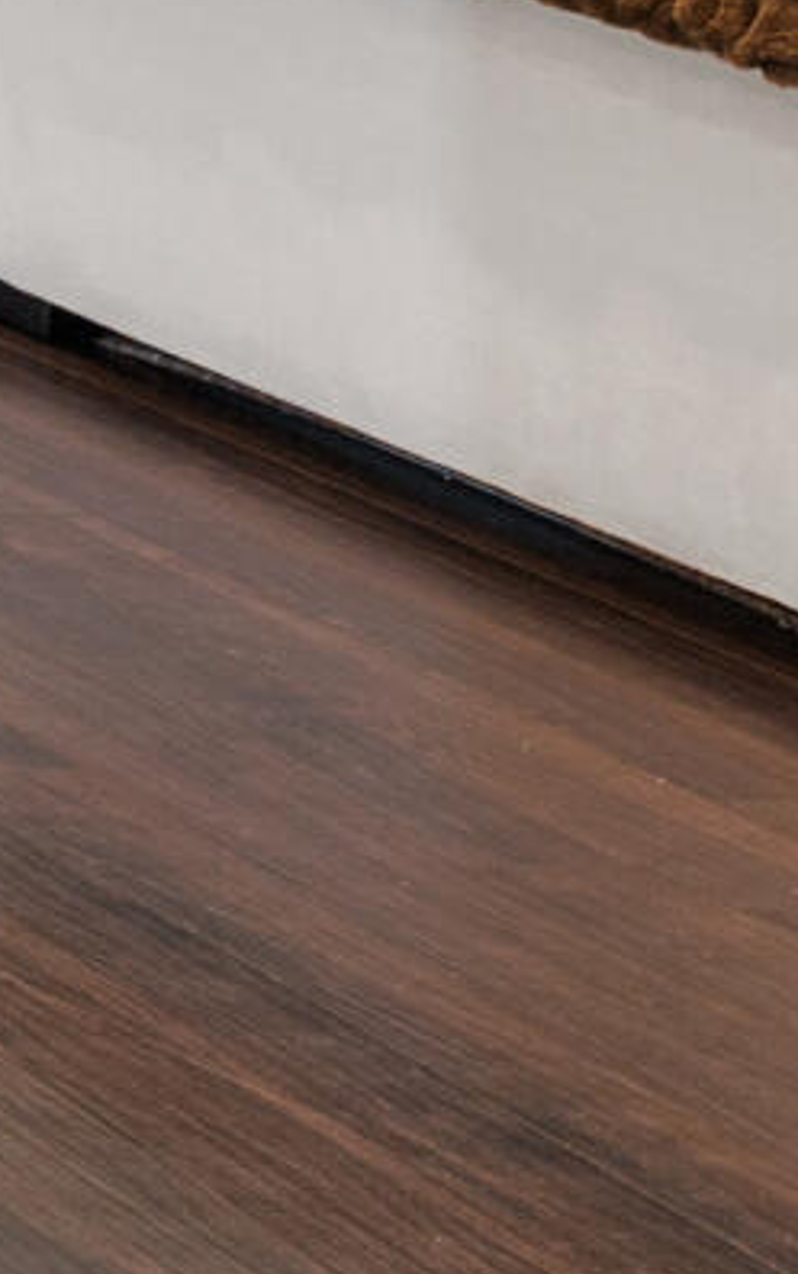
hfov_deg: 6.5
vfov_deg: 16.3
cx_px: -3124
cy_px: -997
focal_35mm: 108
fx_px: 3753
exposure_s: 1/1.25
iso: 100
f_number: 8
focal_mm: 14
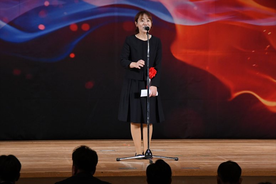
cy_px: 92
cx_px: 138
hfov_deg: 8.6
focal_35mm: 240
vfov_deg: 5.7
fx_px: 1839
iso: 2500
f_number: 5.6
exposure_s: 1/400
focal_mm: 160
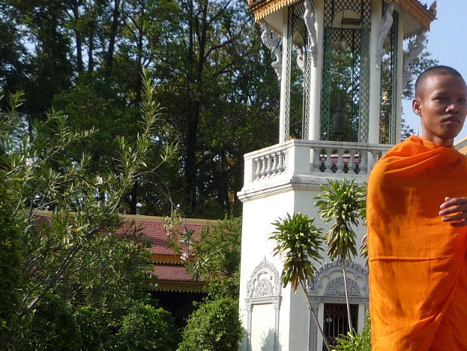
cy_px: 355
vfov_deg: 18.6
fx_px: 1039
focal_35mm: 77
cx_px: 341
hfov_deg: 25.1
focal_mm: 5.2
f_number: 4.5
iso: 100
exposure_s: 1/400
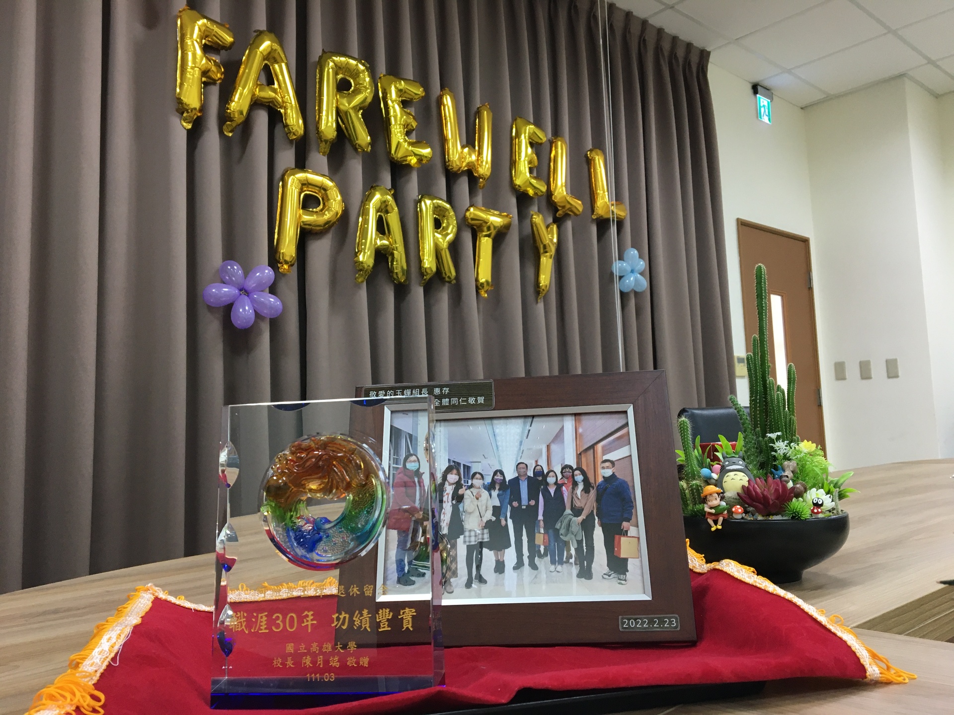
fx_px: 799
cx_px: 477
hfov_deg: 61.7
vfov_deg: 48.2
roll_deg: +2.6
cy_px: 358
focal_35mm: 29
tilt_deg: +6.1
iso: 80
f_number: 2.2
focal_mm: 4.15
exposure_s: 1/30
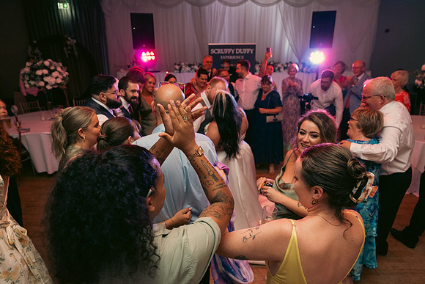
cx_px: 212
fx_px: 283
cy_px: 142
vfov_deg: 53.2
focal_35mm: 24
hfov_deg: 73.7
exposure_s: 1/160
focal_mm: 24
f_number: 3.5
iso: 2500
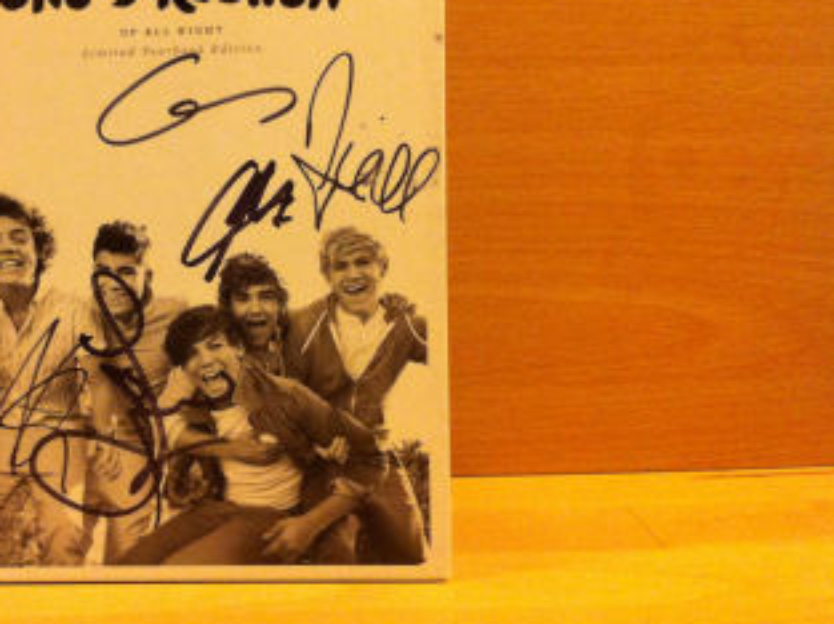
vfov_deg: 26.0
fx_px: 1348
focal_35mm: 56
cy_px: 247
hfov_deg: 33.5
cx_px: 187
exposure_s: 1/15
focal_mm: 3.85
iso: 250
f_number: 2.8
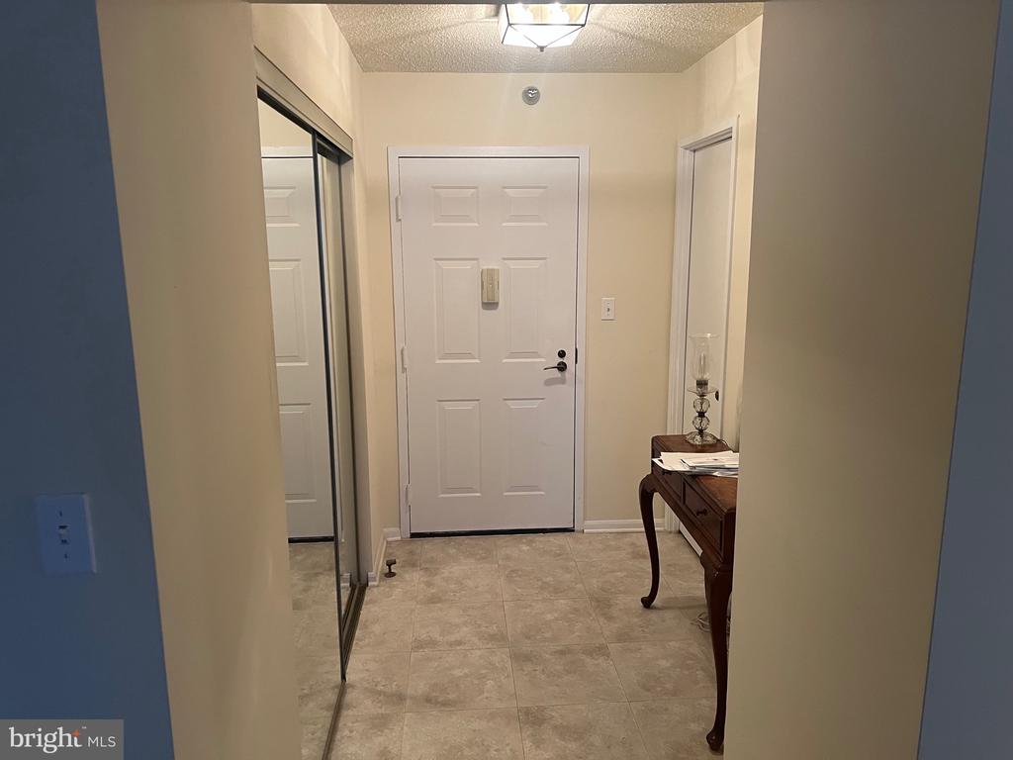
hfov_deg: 67.3
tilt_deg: -8.1
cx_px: 506
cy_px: 380
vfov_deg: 53.1
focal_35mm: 26
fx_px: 761
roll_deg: +1.3
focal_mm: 5.7
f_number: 1.5
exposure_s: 1/60
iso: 320
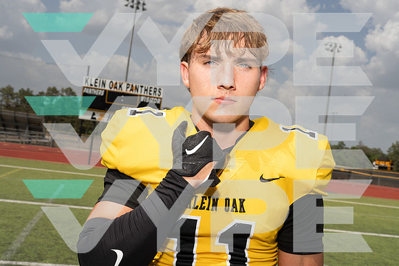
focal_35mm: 42
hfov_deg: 46.4
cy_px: 133
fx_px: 466
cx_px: 200
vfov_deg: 31.9
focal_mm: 42
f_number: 11
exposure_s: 1/250
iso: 160
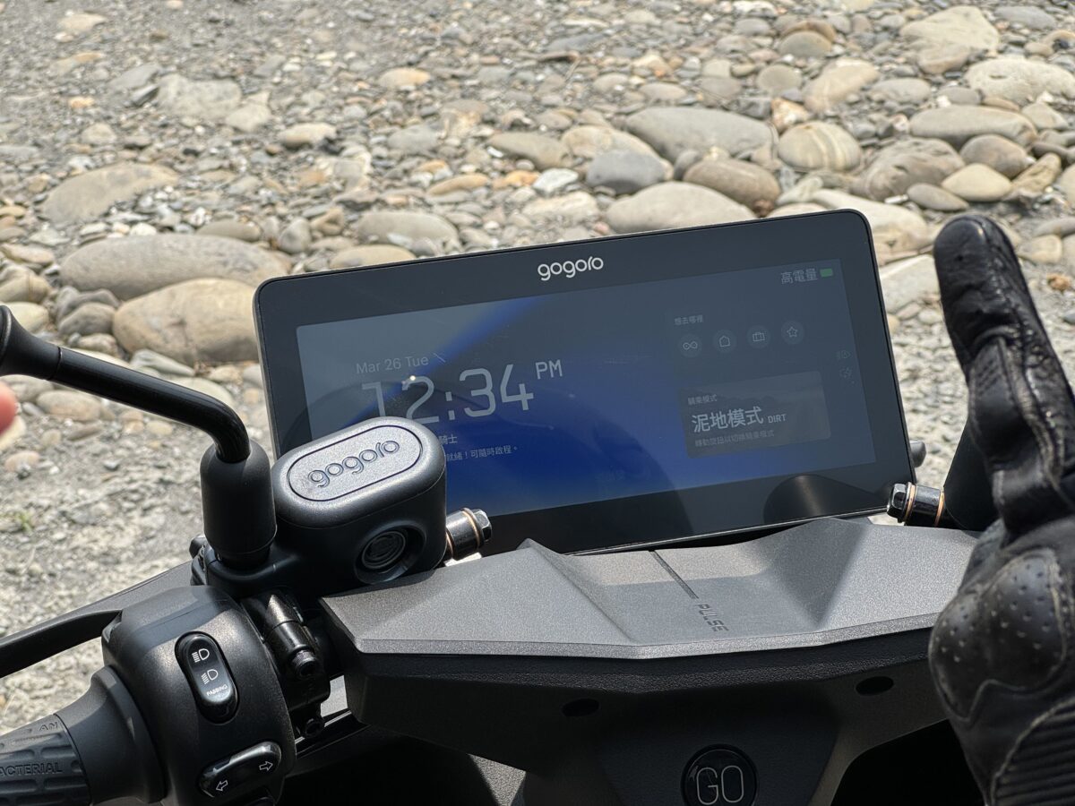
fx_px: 2391
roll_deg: +0.9
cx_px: 538
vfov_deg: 19.1
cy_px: 403
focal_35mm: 77
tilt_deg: -36.2
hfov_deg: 25.3
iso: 25
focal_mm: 9
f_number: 2.8
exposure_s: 1/567
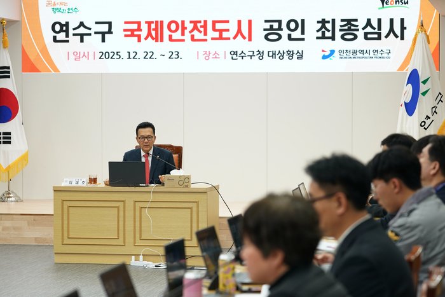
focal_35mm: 103
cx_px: 222
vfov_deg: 13.3
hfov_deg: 19.8
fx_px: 1273
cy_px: 148
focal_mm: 103
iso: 1250
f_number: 4
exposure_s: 1/250
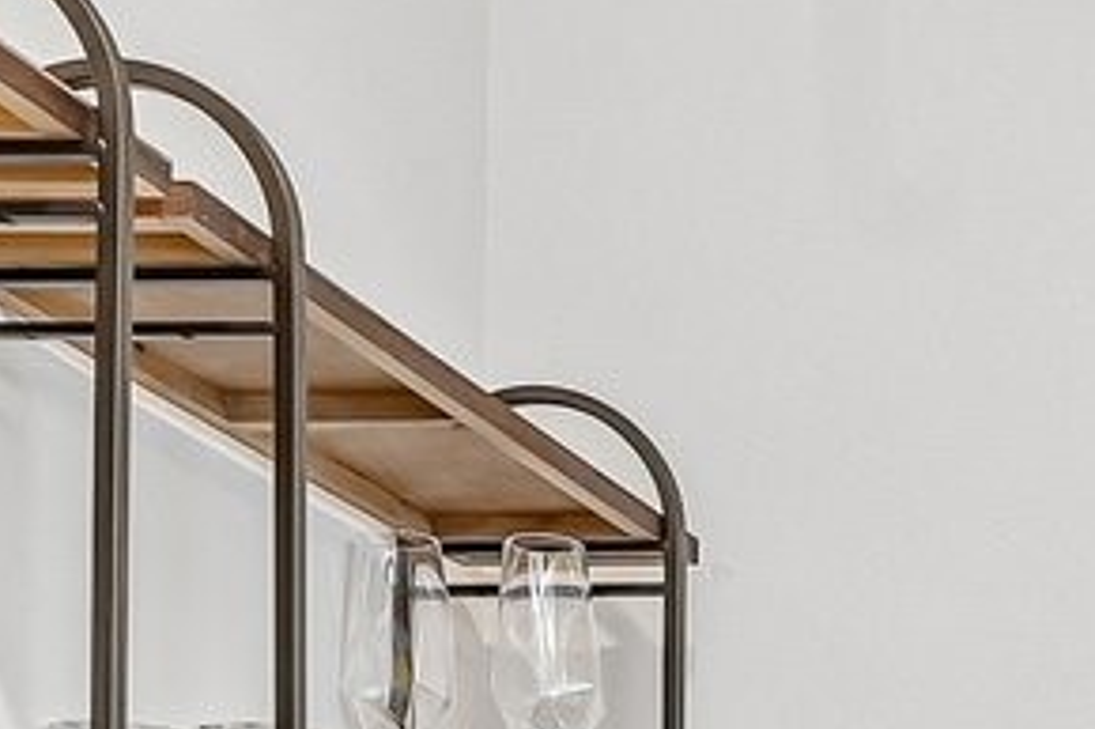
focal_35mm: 113
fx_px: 3435
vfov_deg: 11.2
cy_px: 1347
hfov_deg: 15.9
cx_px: 1862
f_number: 8
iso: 400
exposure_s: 1/6
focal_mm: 16
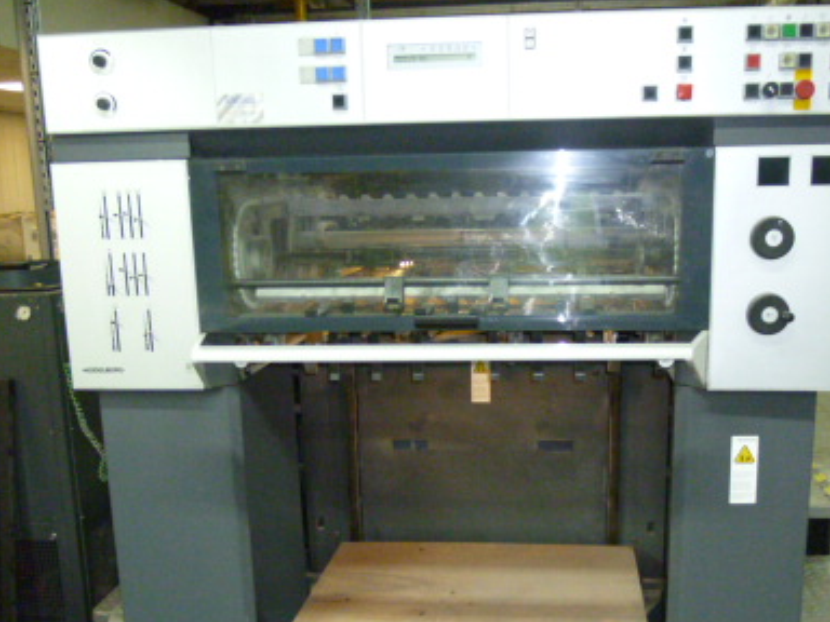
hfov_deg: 46.7
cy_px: 404
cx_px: 454
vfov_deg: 35.7
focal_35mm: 40
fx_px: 959
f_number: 2.2
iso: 400
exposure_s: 1/60
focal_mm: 4.3
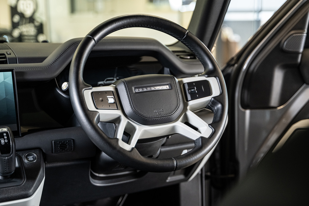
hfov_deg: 36.2
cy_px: 103
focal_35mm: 55
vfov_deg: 24.6
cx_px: 154
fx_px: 472
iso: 1600
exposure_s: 1/125
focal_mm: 55
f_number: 2.8
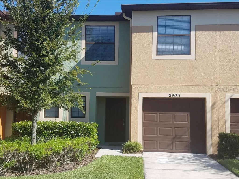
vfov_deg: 53.1
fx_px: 180
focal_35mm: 26
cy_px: 90
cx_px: 120
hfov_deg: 67.3
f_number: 1.7
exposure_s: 1/1912
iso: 50
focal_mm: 4.2
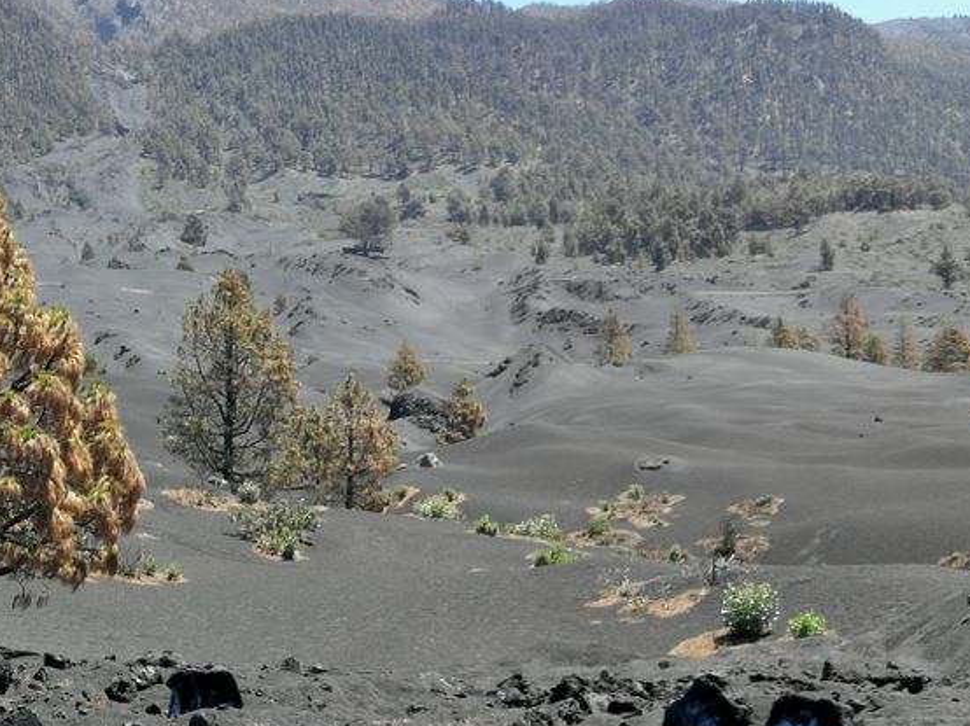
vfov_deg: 18.9
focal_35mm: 78
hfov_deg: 24.9
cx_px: 296
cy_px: 430
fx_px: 2185
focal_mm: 3.95
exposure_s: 1/349
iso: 50
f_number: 2.2
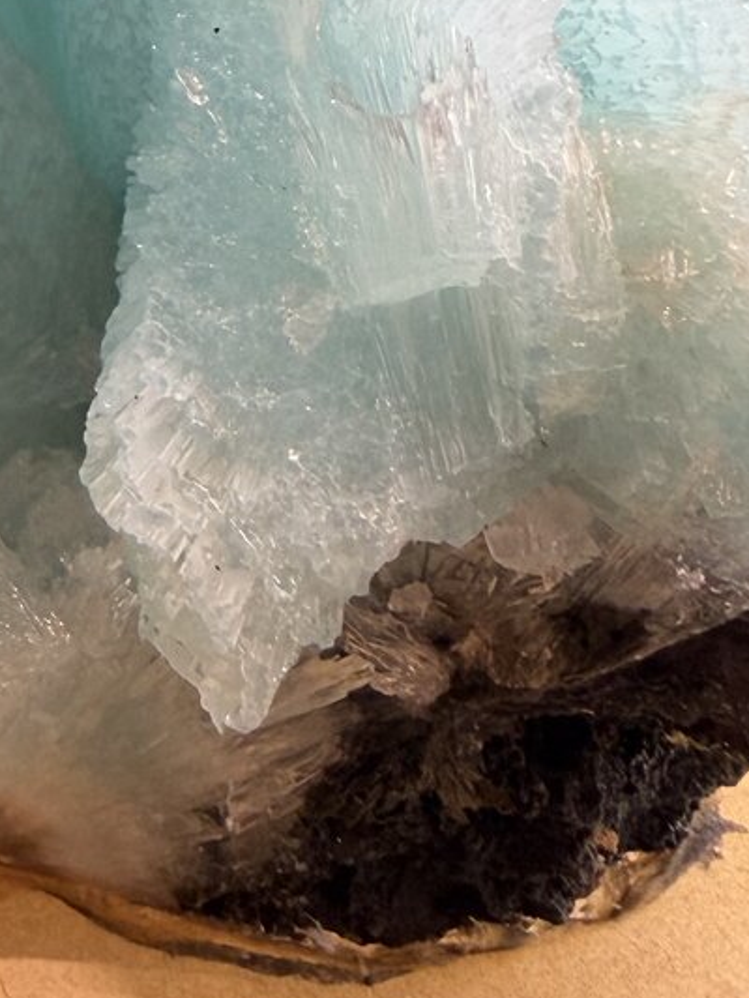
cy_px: -232
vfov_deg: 24.3
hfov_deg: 19.2
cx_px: -180
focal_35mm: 72
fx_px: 2076
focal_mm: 2.22
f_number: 2.2
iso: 80
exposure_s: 1/118
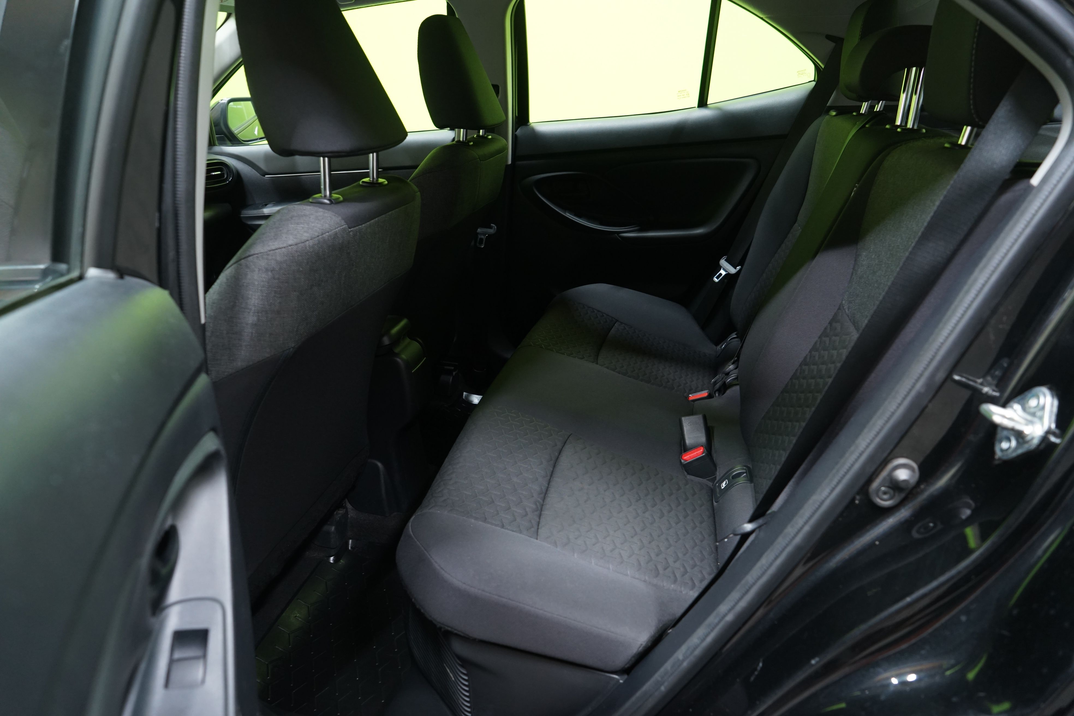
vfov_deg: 53.1
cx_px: 537
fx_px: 716
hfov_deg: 73.7
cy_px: 358
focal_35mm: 24
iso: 1250
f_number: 5
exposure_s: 1/20
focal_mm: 24
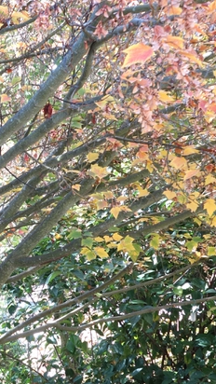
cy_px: 227
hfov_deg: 12.9
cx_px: -59
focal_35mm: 91
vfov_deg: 23.4
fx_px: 926
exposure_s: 1/40
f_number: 5
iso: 320
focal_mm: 12.94
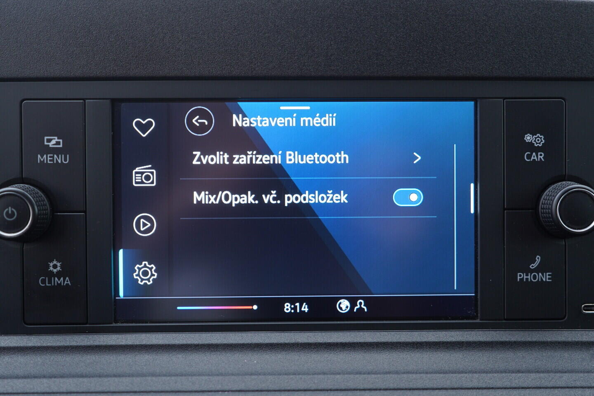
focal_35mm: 36
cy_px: 198
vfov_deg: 36.9
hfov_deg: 53.1
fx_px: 594
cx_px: 297
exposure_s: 1/40
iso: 200
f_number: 2.8
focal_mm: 24
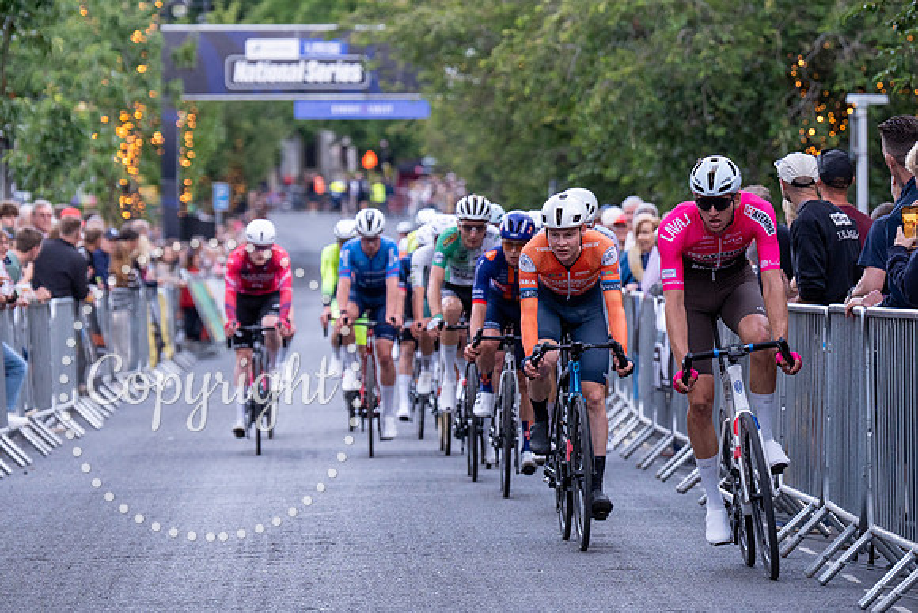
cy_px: 202
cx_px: 673
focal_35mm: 215
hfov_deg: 9.5
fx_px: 5491
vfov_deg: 6.4
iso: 2000
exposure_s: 1/800
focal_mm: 133
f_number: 3.5
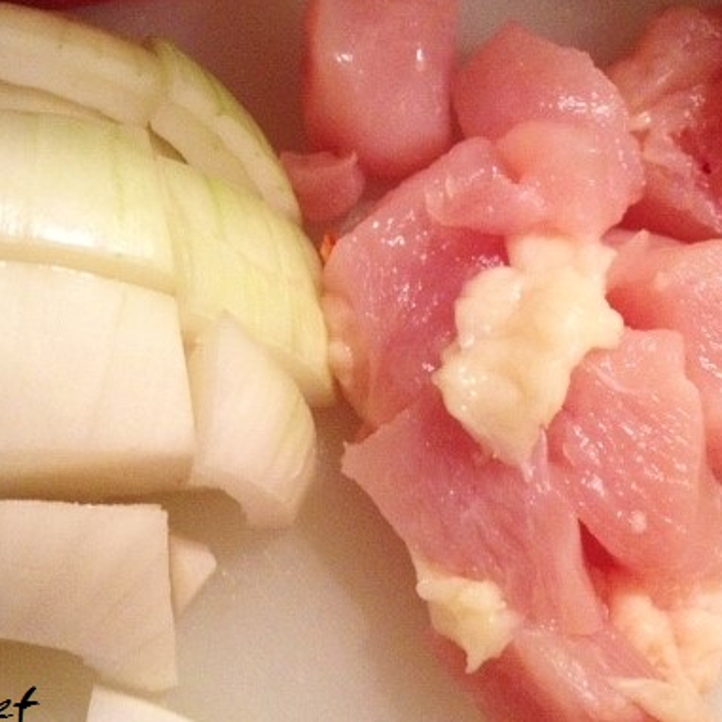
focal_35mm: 52
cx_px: 356
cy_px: 330
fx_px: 1227
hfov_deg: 32.8
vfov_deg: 32.8
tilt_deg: -76.5
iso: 400
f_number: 2.4
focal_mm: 4.28
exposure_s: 1/15
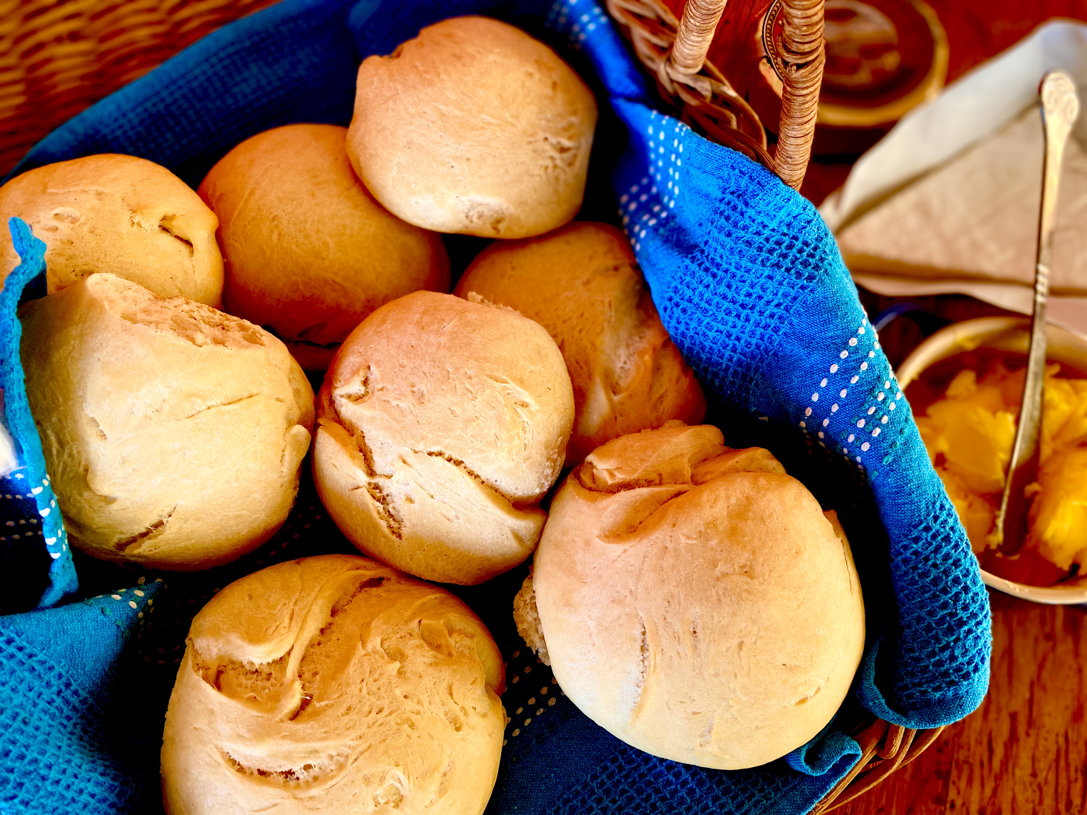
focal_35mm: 26
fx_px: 816
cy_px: 408
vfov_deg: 53.1
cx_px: 544
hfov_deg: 67.3
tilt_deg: -70.9
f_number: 1.8
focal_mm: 4.25
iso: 125
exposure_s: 1/65
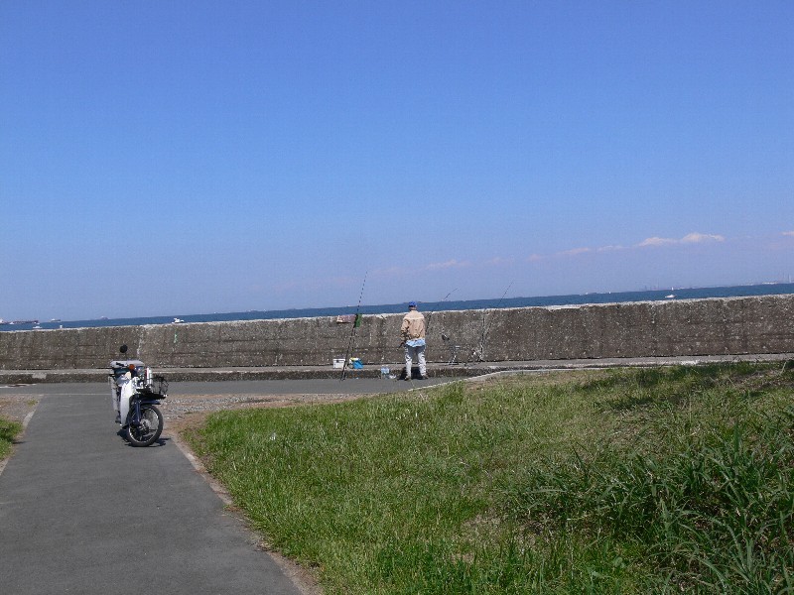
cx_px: 397
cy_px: 298
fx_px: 803
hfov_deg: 52.6
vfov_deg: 40.7
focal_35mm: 35
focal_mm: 7.4
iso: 80
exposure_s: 1/500
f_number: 5.6
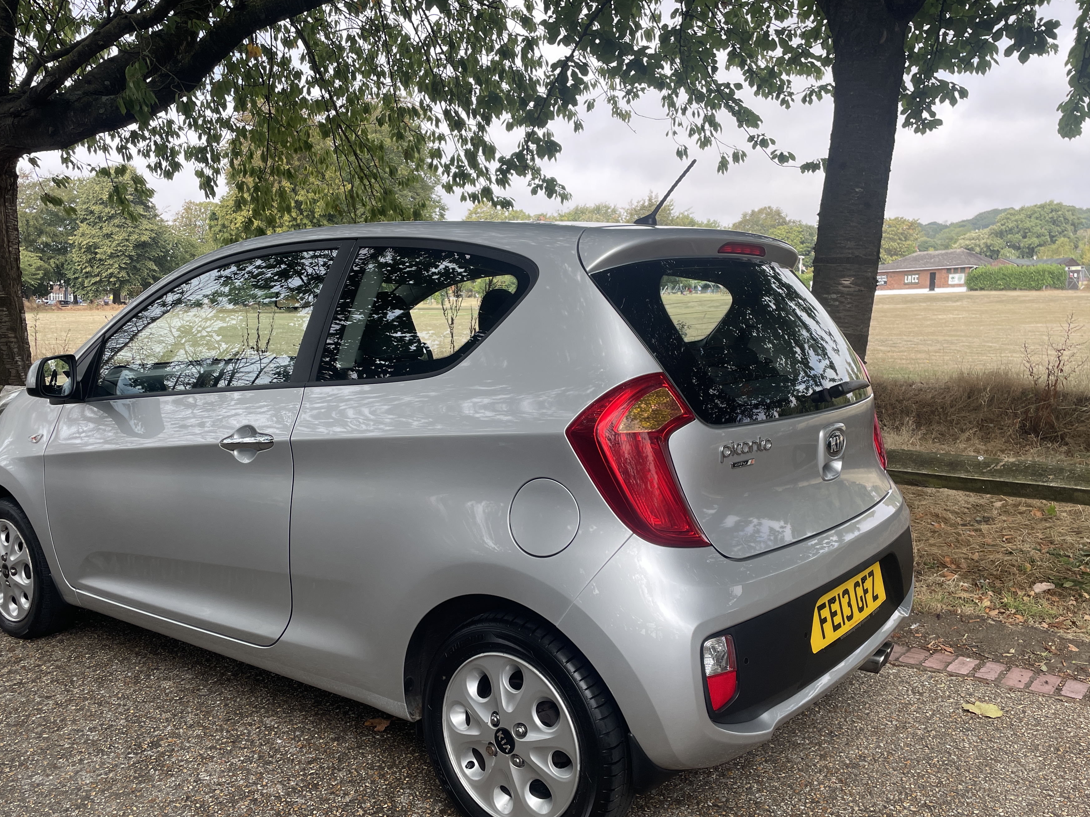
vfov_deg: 46.7
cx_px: 495
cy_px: 462
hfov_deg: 59.9
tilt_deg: -6.7
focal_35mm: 30
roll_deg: -0.6
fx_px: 945
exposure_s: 1/831
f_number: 1.6
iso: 32
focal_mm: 4.2
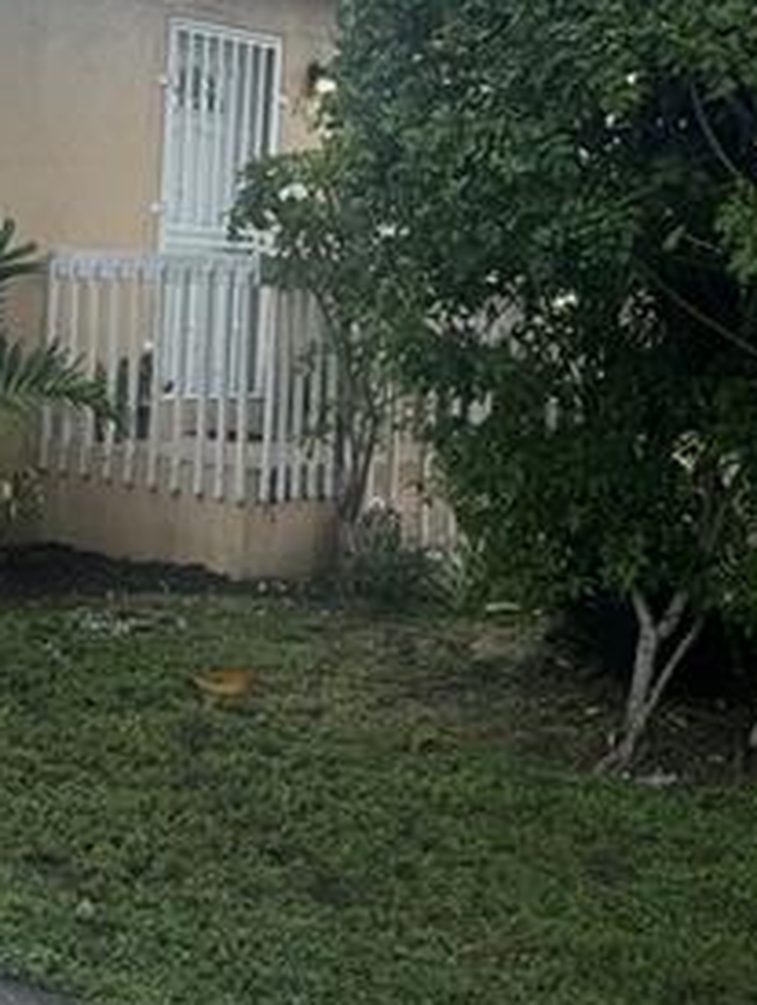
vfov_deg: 31.2
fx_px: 1775
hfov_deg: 22.0
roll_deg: -2.8
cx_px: -179
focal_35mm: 61
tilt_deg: -1.0
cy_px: 289
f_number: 2.2
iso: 40
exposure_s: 1/641
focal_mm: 2.22
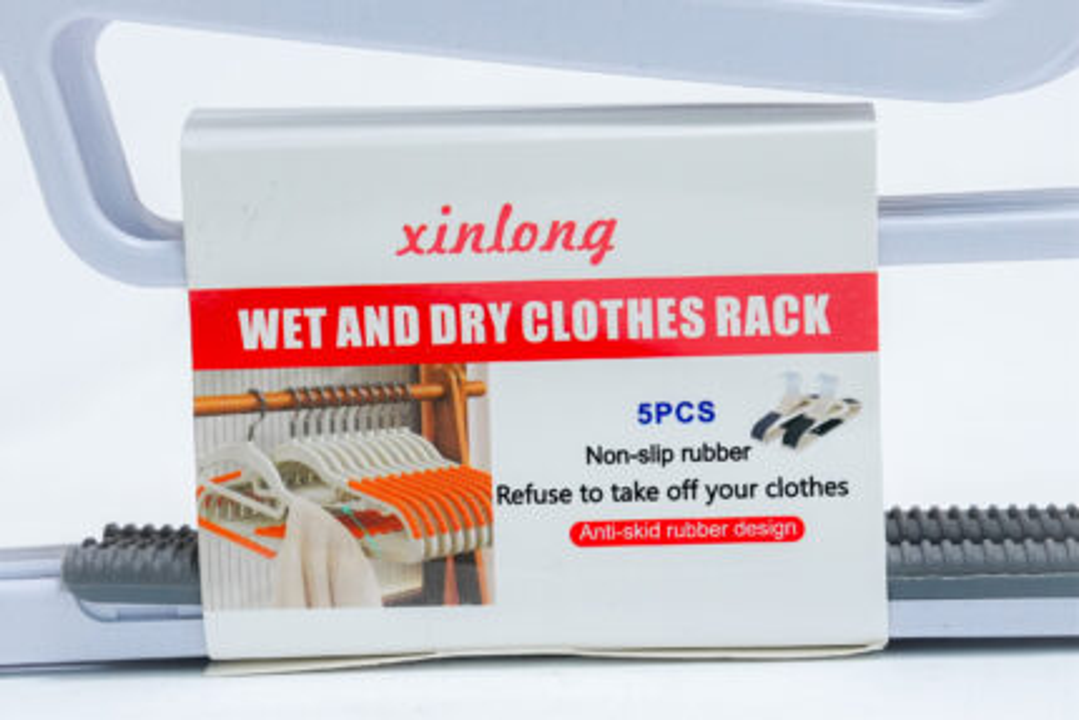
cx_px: 540
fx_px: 3148
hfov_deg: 19.4
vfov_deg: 13.1
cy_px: 360
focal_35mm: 105
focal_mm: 70
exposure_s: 1/125
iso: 3200
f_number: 11
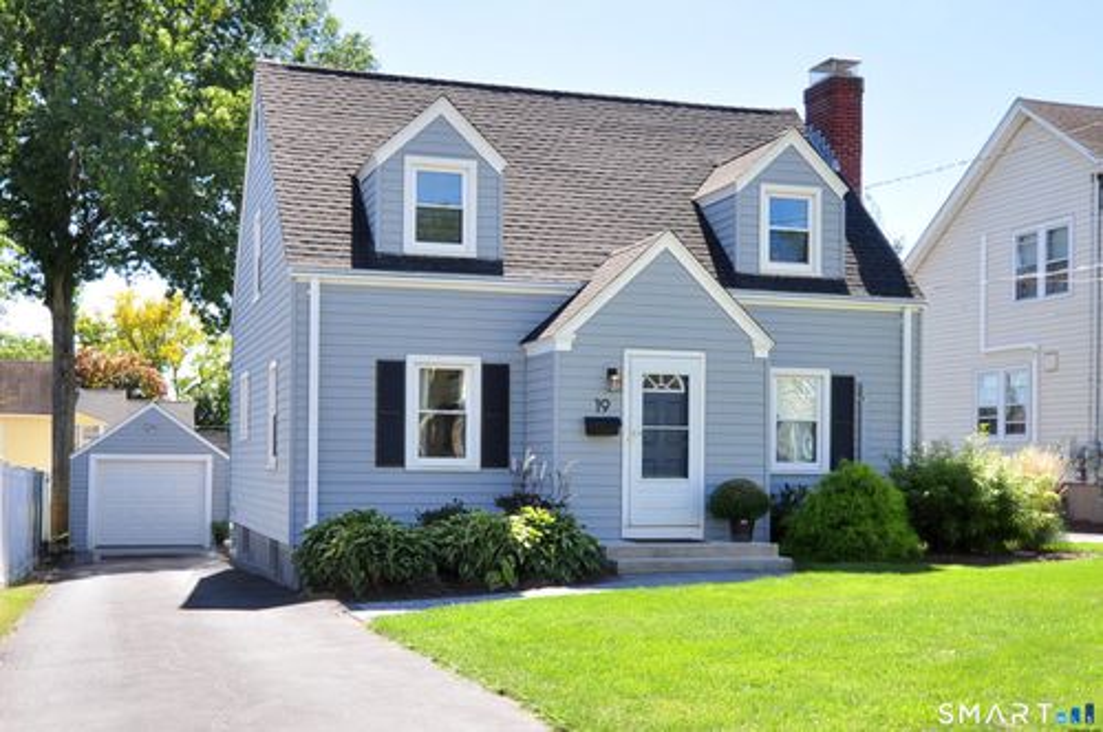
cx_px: 552
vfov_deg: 43.5
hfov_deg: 62.0
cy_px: 366
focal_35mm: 30
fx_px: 918
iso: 320
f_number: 8
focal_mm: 20
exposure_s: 1/200
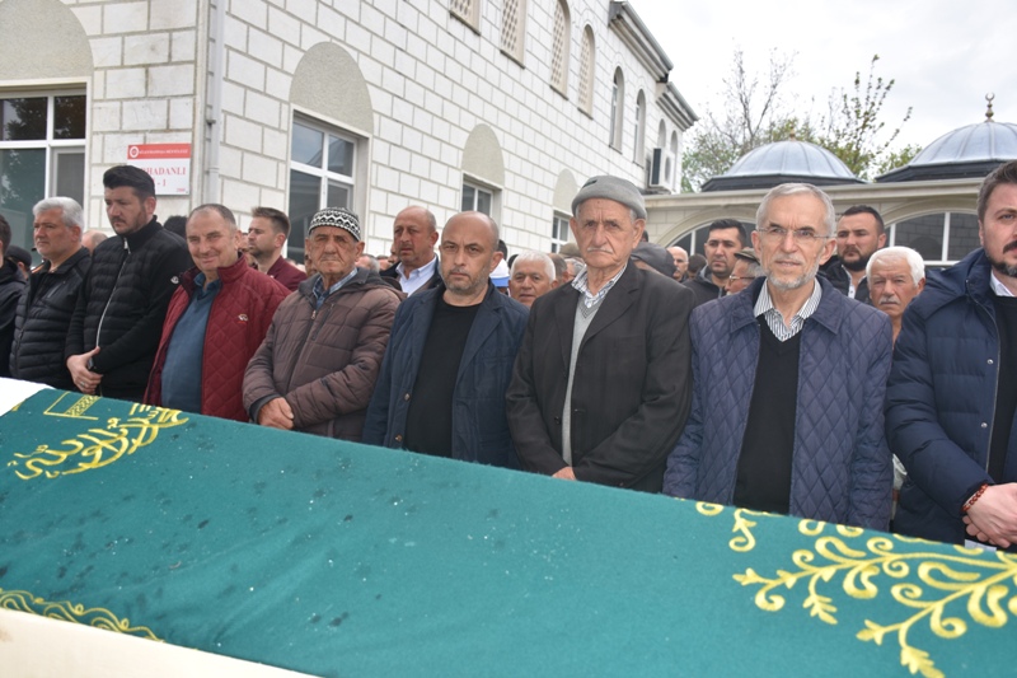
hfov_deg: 57.2
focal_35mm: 33
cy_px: 339
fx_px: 932
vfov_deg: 40.0
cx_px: 508
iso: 100
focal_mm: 22
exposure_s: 1/250
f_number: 5.6
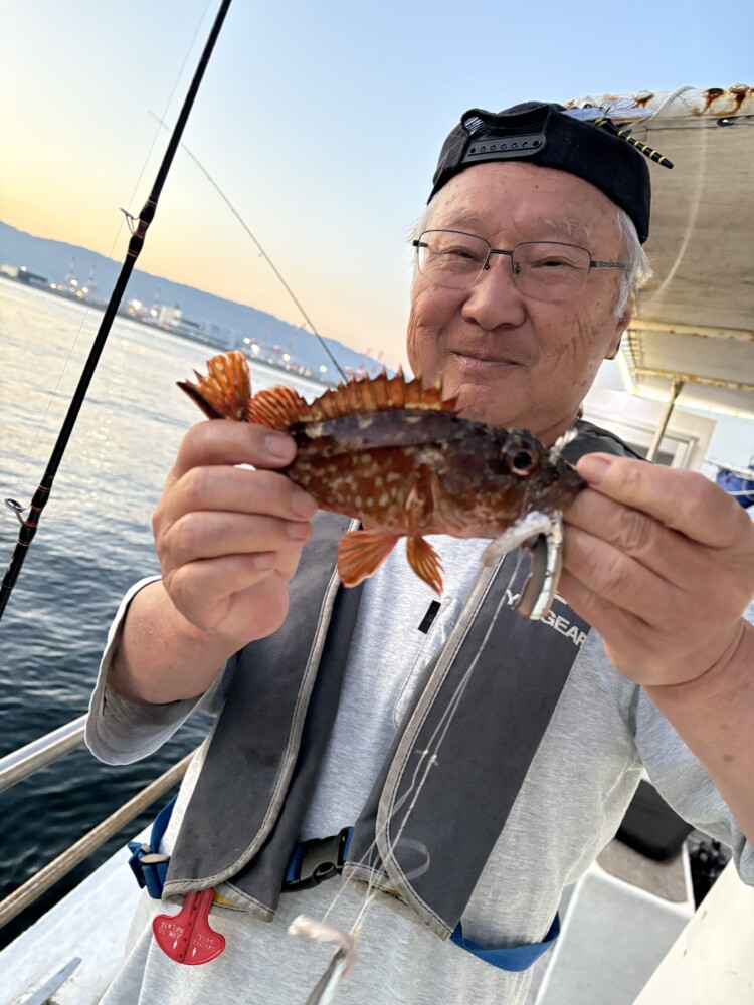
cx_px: 377
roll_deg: -18.3
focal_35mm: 26
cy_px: 502
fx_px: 755
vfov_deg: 67.3
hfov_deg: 53.1
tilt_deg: -7.4
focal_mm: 5.96
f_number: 1.6
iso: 500
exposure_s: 1/60
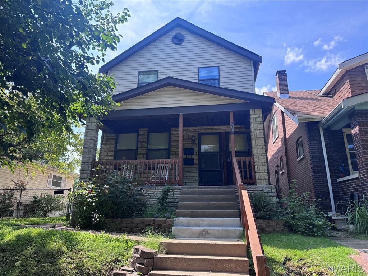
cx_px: 184
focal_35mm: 24
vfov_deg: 56.8
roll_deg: -0.6
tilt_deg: +17.9
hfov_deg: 71.6
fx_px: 255
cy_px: 138
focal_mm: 6.76
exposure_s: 1/1215
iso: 80
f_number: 1.78
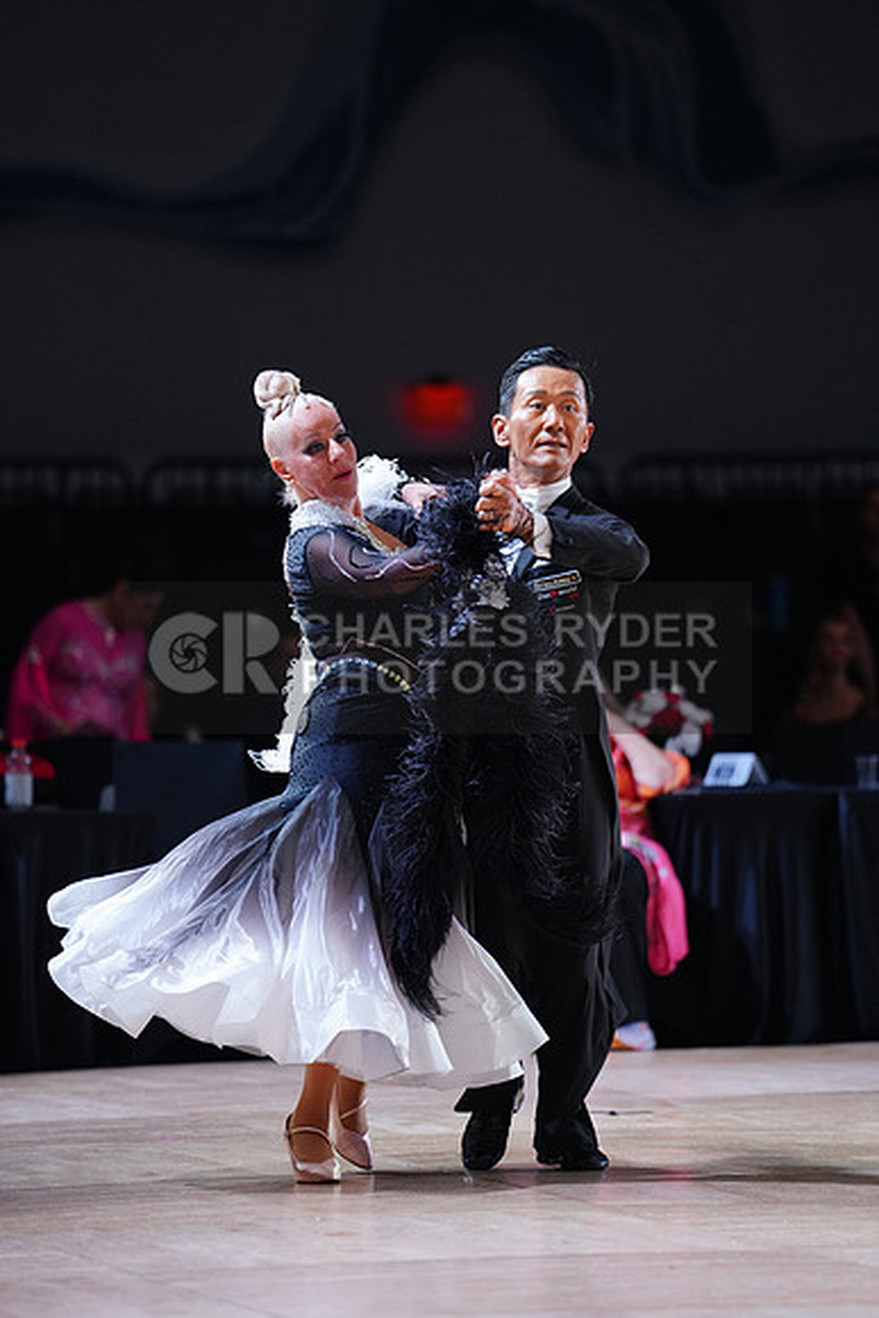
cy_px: 659
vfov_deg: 10.3
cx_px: 440
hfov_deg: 6.9
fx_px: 7320
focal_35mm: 200
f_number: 2.8
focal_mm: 200
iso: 1250
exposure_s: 1/500
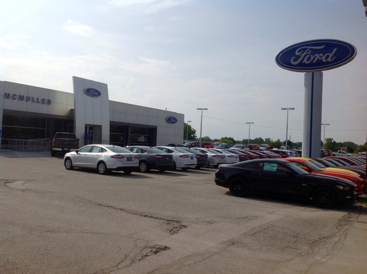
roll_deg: -1.9
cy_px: 137
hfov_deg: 52.7
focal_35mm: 35
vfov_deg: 40.6
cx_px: 184
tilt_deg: +2.5
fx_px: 371
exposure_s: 1/4329
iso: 50
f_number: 2.4
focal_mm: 4.28
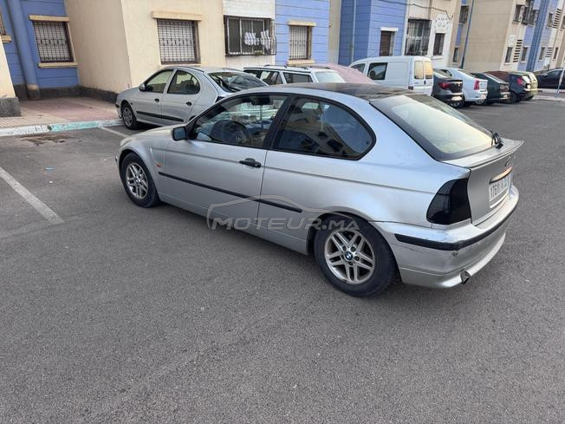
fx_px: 392
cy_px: 212
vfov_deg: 56.8
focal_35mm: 24
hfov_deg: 71.6
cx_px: 282
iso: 200
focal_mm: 6.76
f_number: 1.78
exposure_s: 1/121
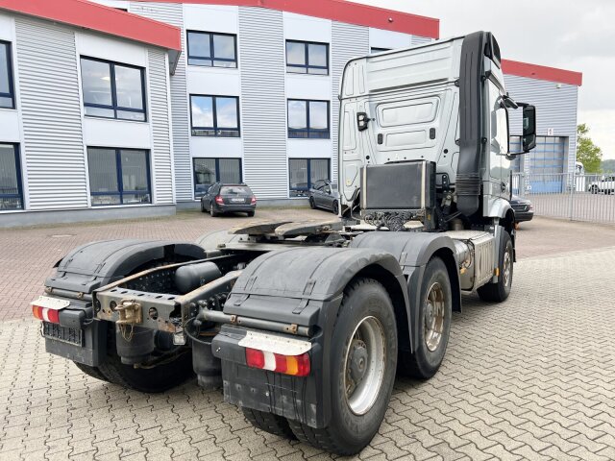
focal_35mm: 26
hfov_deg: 67.3
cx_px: 308
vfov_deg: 53.1
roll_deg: +1.7
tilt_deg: -4.6
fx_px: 462
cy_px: 230
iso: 50
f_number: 1.5
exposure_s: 1/743
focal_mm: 5.7
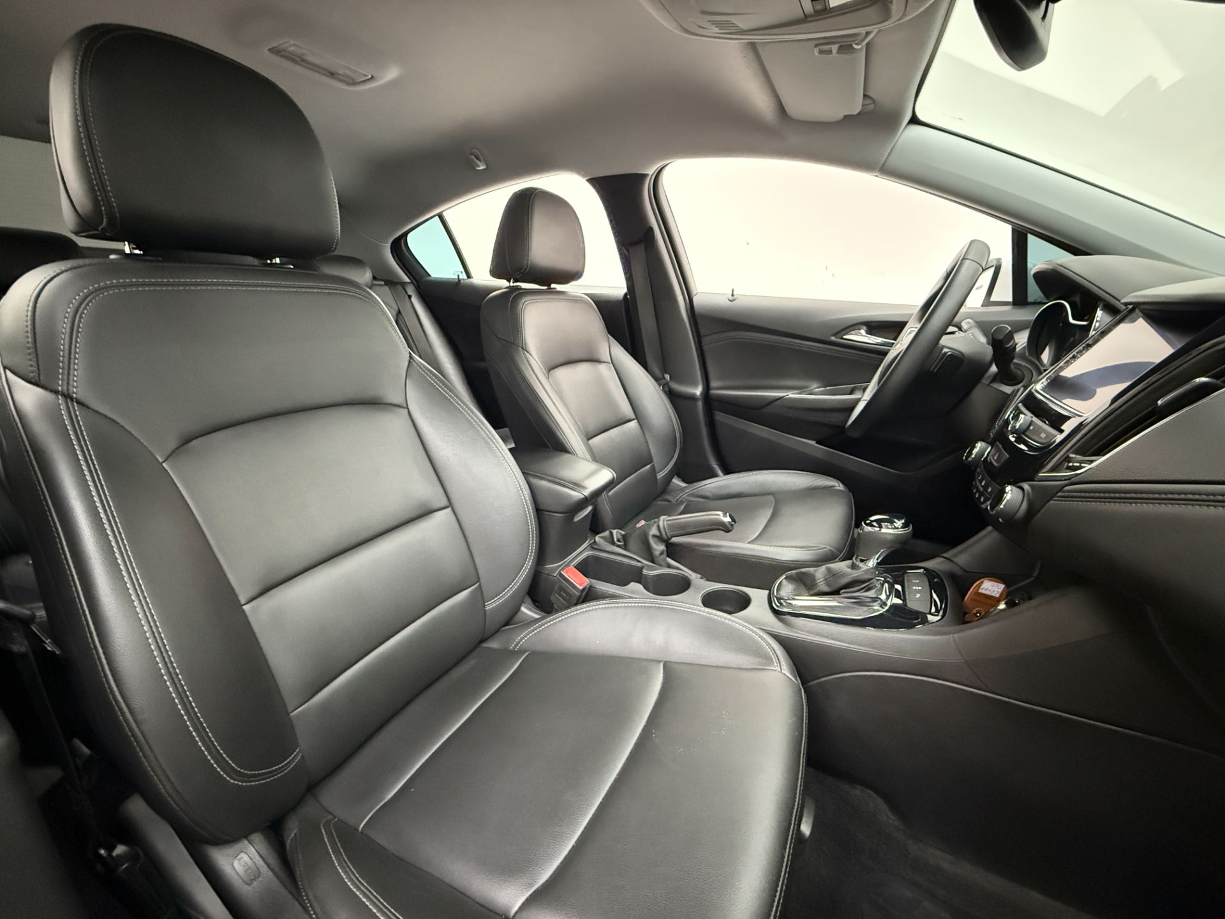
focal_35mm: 14
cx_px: 612
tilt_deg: -17.3
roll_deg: +0.5
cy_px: 460
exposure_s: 1/40
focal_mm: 2.22
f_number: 2.2
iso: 1600
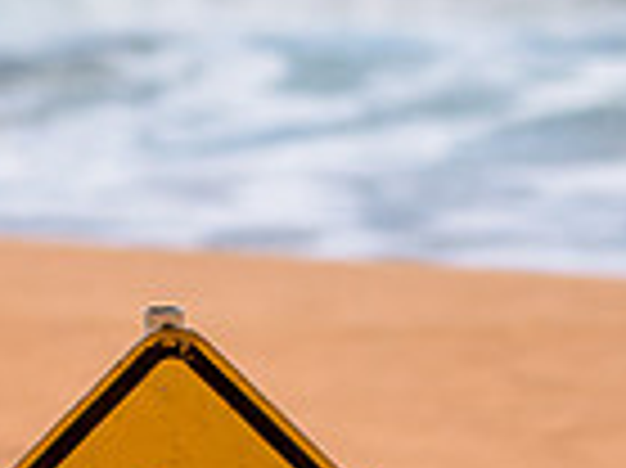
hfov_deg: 2.0
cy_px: 629
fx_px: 17779
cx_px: -69
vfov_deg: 1.5
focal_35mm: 984
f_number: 5.6
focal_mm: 200
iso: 90
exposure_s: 1/2000
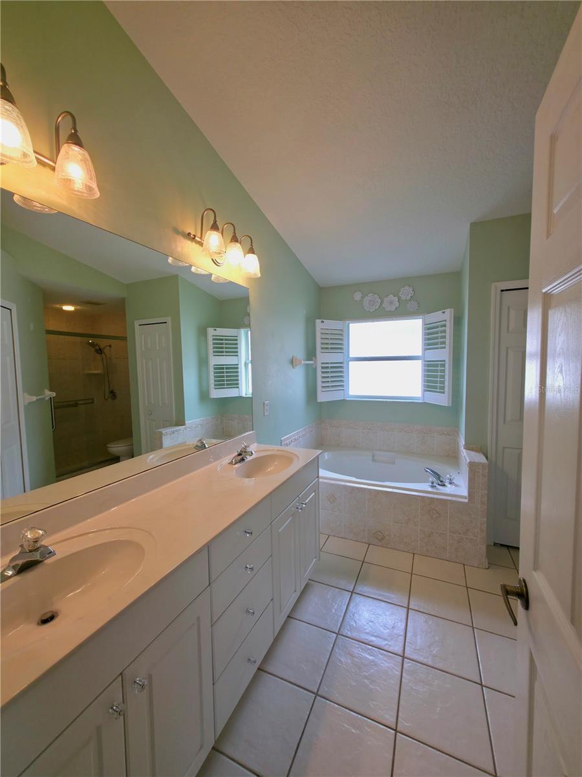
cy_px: 388
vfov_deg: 106.2
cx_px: 291
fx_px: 291
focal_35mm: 13
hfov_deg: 89.9
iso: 25
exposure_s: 1/60.2
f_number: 1.9
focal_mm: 2.2
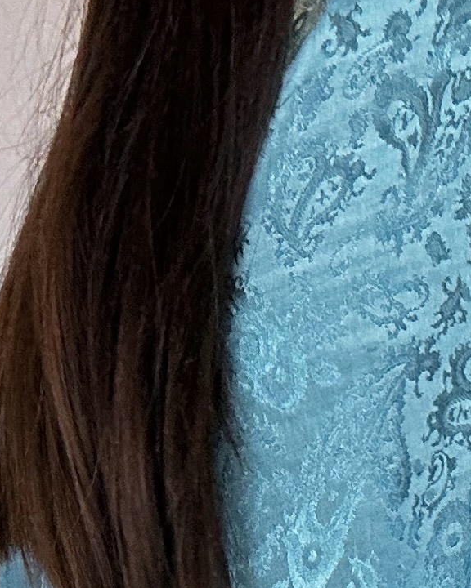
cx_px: 557
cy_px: 898
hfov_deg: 13.4
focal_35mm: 112
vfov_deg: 15.7
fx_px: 1952
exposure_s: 1/100
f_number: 1.9
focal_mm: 2.69
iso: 50
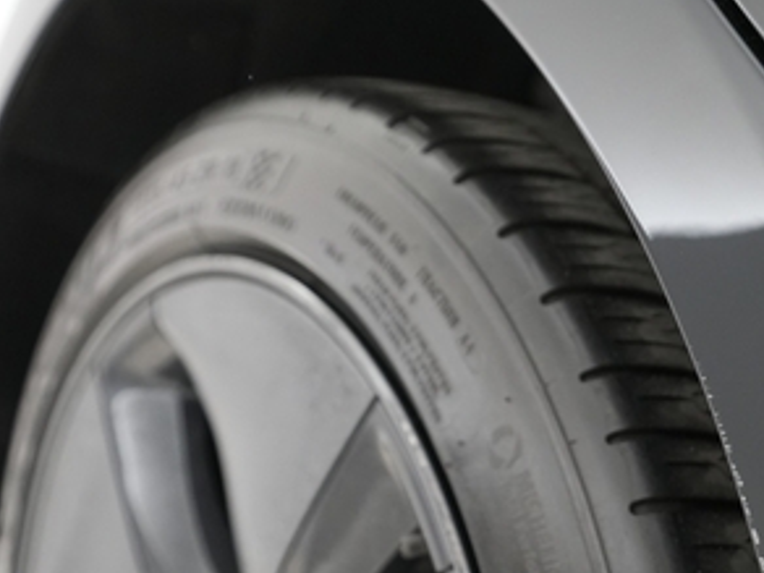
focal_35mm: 59
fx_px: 1302
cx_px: 675
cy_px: 510
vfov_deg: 24.2
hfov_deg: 31.3
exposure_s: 1/100
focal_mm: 28
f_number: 3.5
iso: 3200
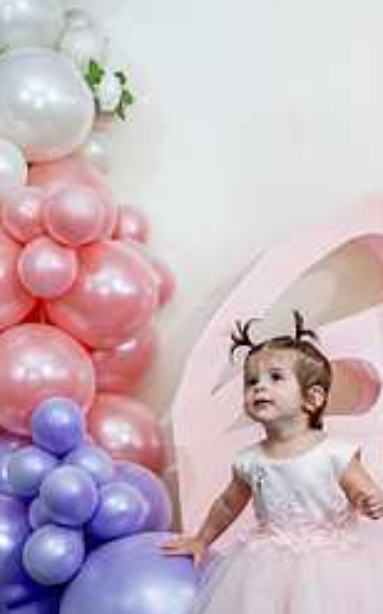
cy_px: 465
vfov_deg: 22.1
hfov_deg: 13.9
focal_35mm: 93
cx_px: 326
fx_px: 1556
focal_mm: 50
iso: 500
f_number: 2
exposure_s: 1/160
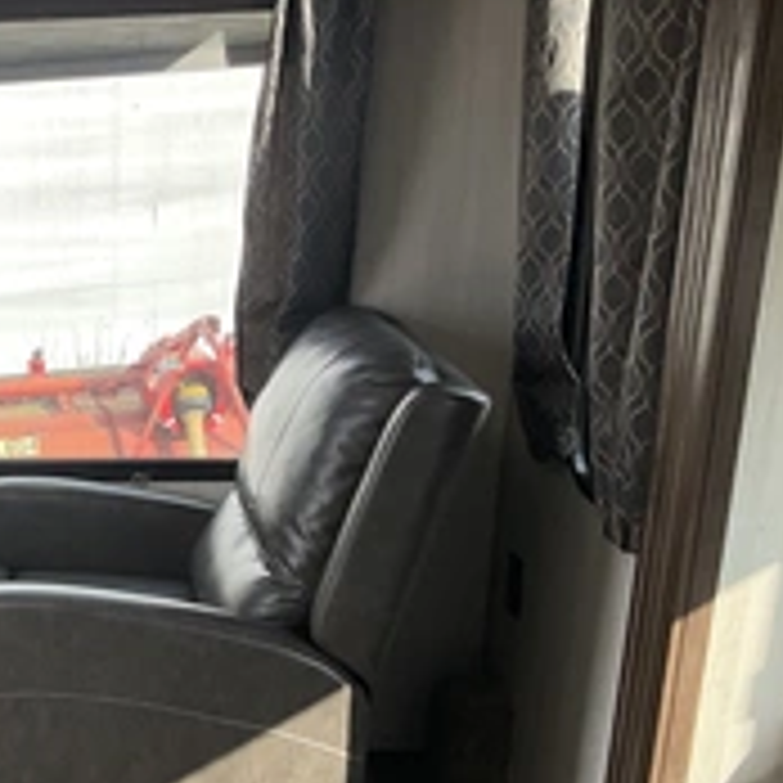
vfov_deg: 28.8
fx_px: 1510
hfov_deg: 26.5
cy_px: 540
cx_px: -108
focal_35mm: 59
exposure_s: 1/134
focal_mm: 3
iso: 16
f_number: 1.8
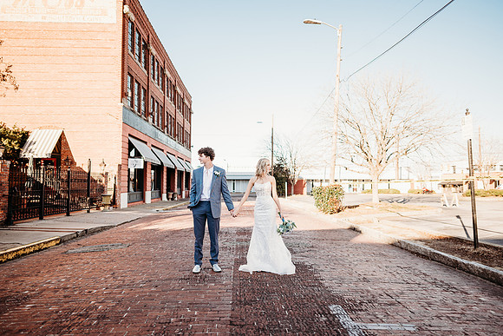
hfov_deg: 73.7
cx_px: 252
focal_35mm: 24
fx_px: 335
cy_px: 168
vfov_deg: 53.2
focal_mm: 24
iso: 100
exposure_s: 1/800
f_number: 2
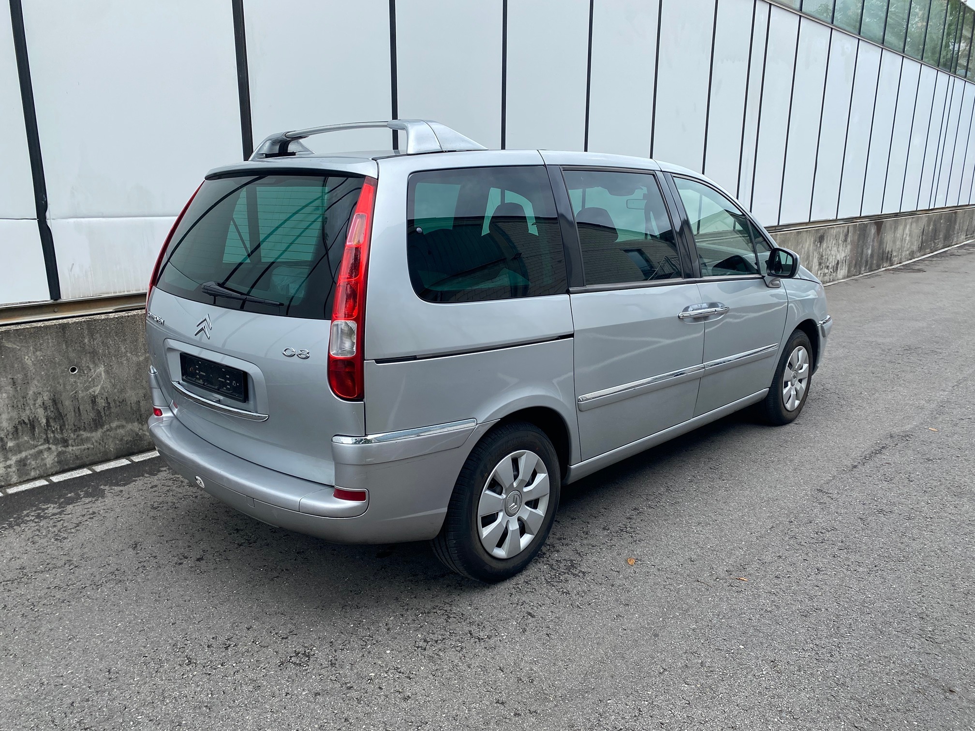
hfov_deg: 67.3
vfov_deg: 53.1
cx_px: 488
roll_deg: +0.2
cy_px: 366
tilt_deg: -18.0
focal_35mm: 26
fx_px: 732
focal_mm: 4.25
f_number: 1.8
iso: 32
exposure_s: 1/934
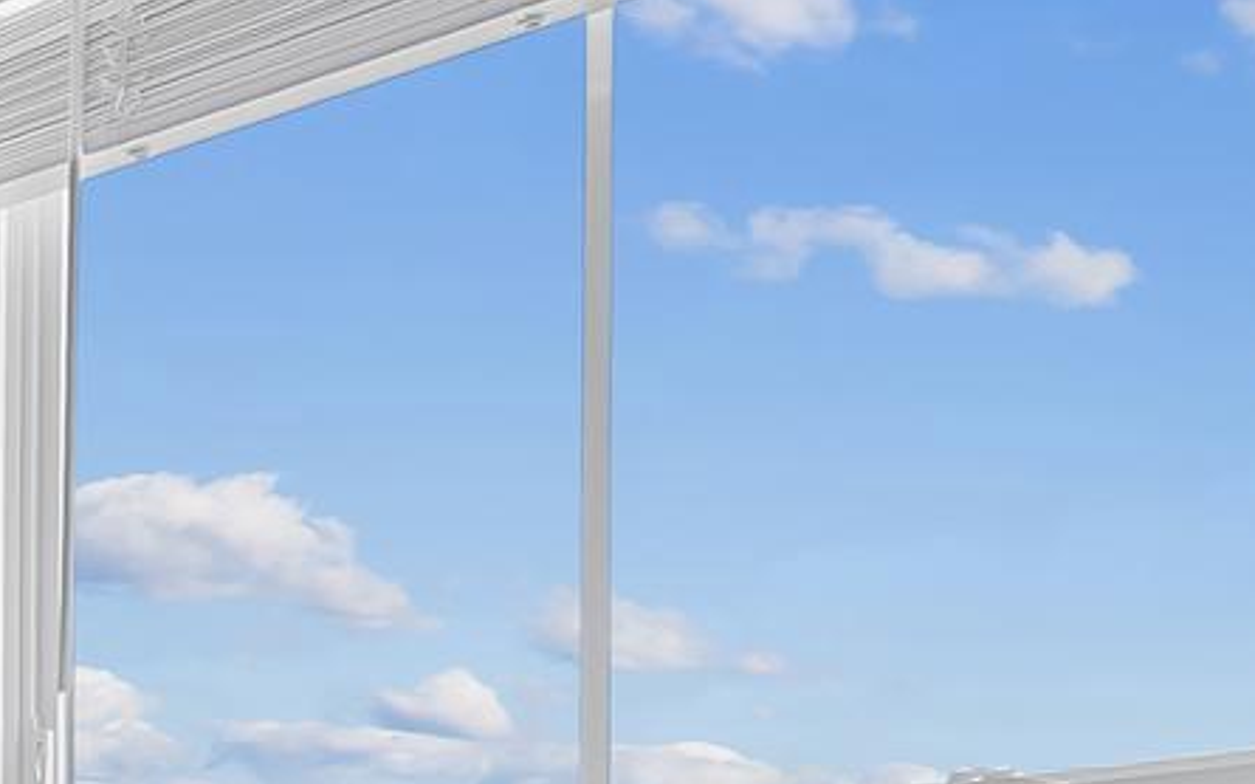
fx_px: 2565
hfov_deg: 19.1
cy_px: 1338
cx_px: -1142
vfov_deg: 15.4
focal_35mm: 75
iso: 200
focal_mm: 16
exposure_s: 1/1.25
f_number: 11
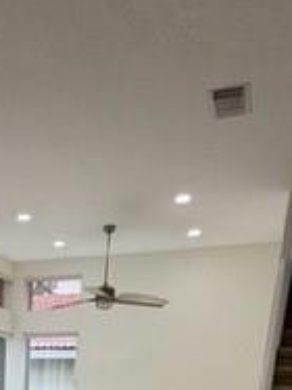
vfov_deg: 28.6
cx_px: 2
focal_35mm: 48
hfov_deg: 28.4
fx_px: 540
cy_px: 559
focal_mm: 2.22
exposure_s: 1/121
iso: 50
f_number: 2.2
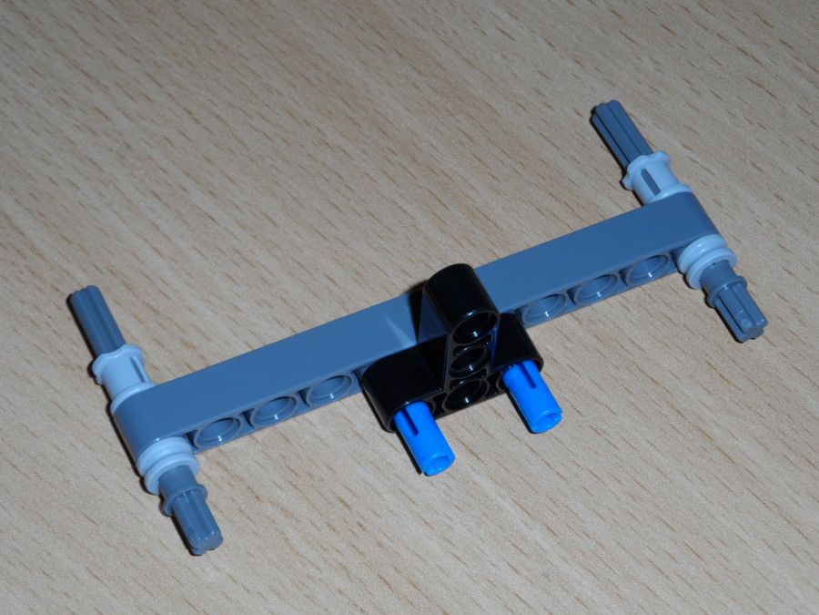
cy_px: 308
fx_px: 2461
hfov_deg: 18.9
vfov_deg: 14.2
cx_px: 410
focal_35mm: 104
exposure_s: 1/60
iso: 100
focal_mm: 17
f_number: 4.6
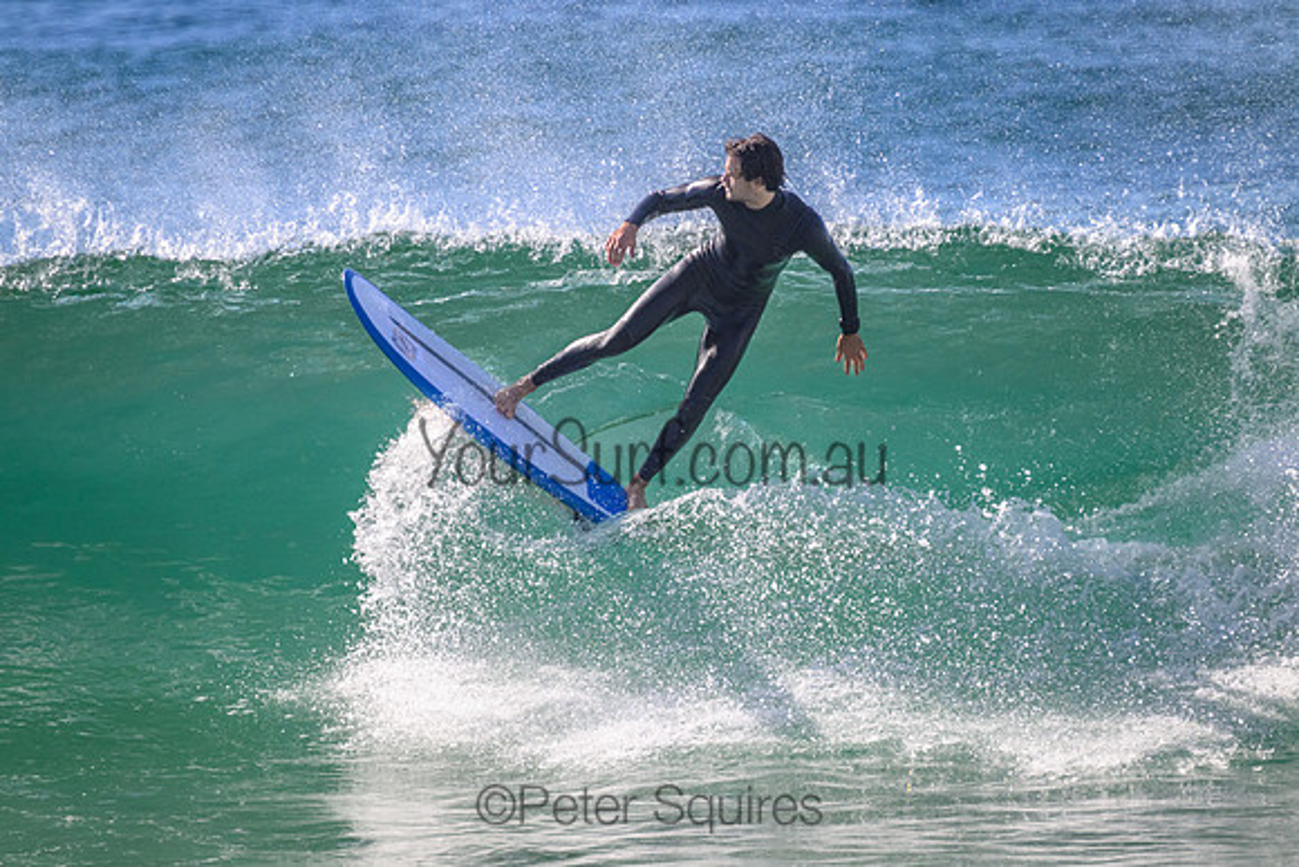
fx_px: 28872
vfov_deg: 1.7
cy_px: 434
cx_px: 650
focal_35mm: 800
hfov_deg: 2.6
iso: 1800
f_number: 11
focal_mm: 800
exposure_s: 1/1600
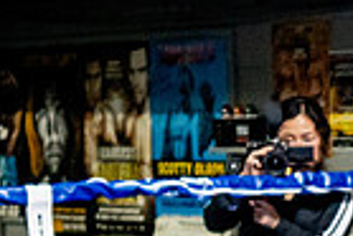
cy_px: 359
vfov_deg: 6.3
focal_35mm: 217
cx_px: 691
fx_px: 2130
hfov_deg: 9.0
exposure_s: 1/800
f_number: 2.8
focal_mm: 35
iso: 5000
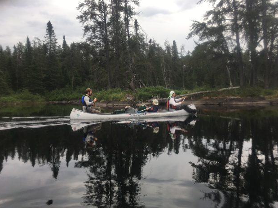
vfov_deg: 46.8
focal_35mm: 30
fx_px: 241
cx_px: 142
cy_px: 107
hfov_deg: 60.0
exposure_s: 1/455
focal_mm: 4.15
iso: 25
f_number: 2.2
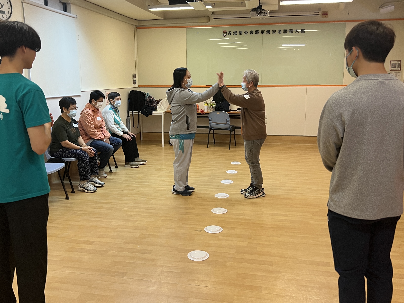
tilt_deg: -8.7
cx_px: 201
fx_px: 373
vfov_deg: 44.0
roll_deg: -0.4
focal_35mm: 32
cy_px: 129
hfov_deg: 56.8
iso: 80
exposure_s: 1/50
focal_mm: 5.7
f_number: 1.5
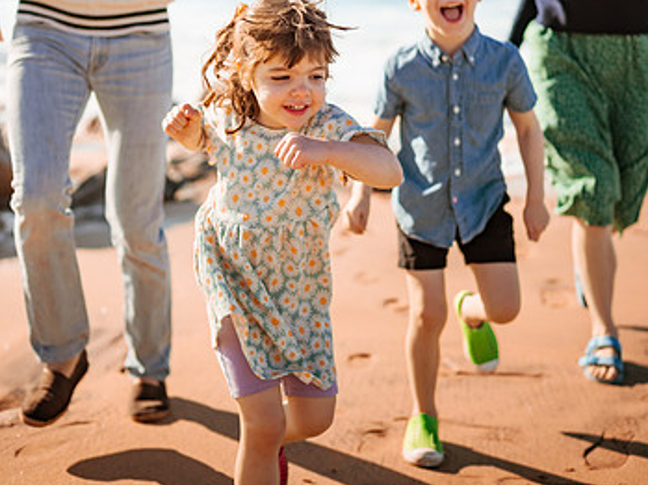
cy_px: 129
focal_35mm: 56
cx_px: 297
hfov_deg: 34.4
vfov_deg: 25.8
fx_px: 1047
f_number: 1.8
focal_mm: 35
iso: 100
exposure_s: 1/8000
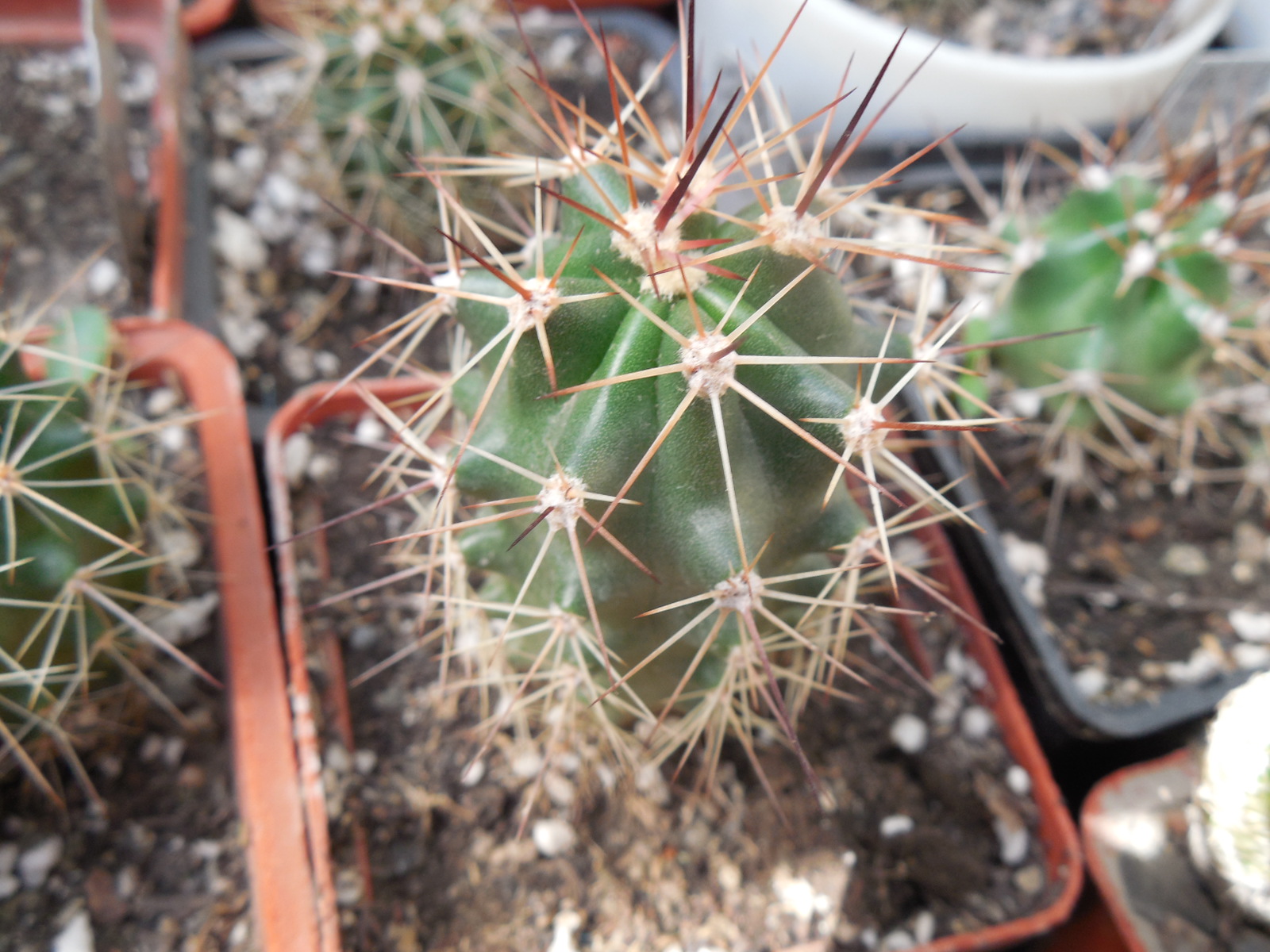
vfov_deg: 45.4
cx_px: 635
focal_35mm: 31
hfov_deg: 58.4
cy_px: 476
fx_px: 1137
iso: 125
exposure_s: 1/50
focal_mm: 5.6
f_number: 3.6
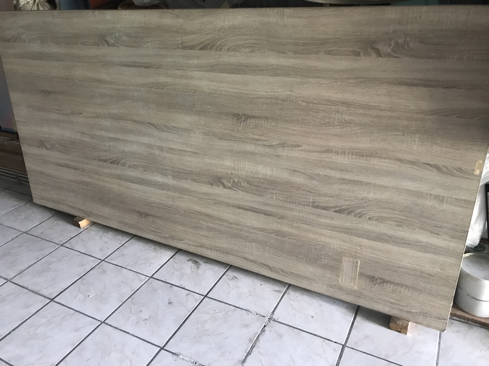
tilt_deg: -25.8
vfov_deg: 49.7
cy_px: 183
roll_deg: +3.8
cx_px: 244
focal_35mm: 28
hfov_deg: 63.4
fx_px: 396
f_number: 1.8
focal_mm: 3.99
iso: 100
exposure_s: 1/14
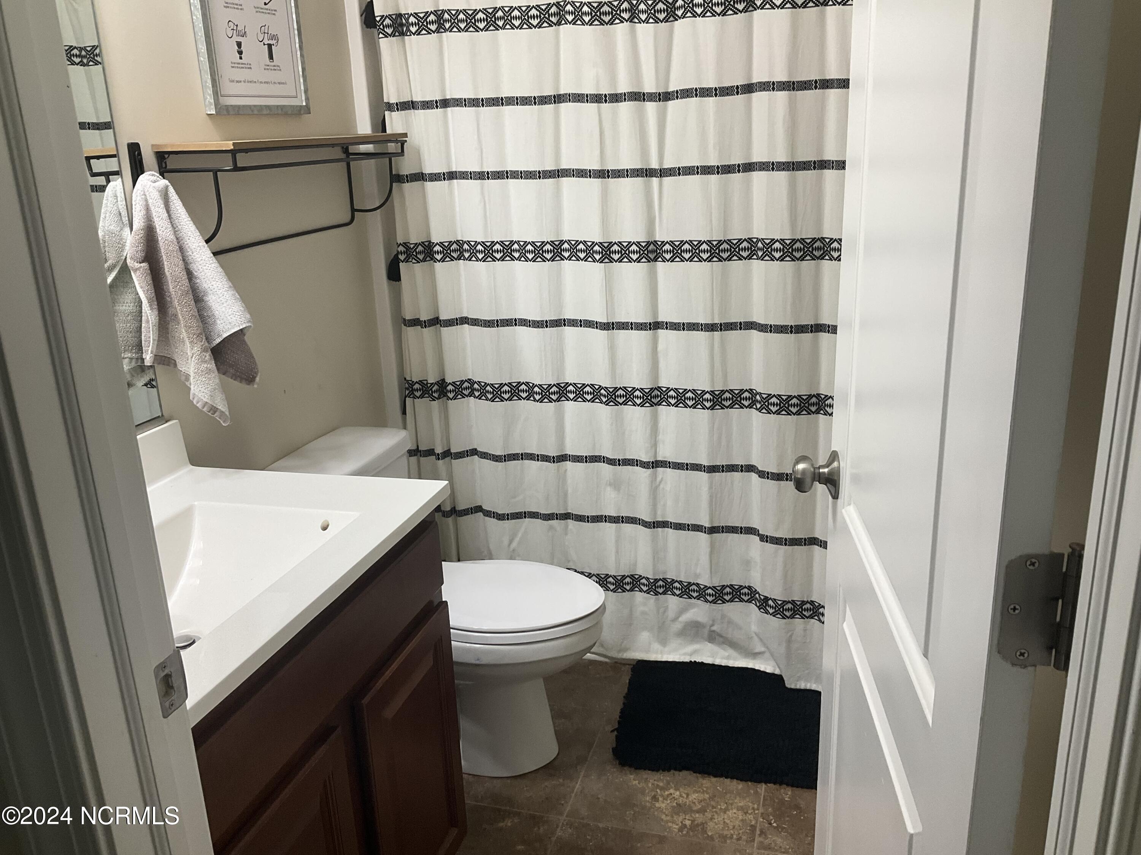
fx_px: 956
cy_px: 428
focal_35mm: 29
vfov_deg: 48.2
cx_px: 570
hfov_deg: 61.7
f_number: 1.8
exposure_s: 1/60
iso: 64
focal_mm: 3
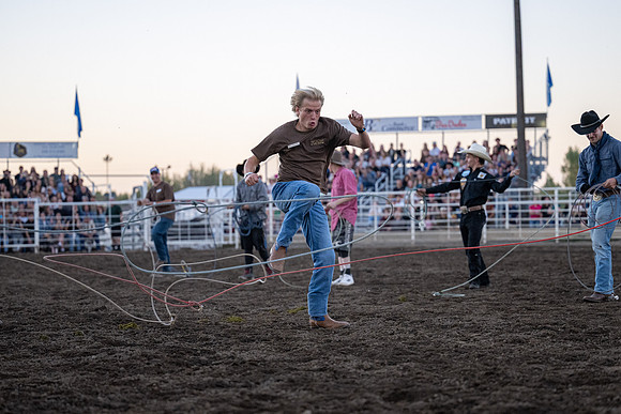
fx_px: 1893
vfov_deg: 12.5
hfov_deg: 18.6
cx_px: 340
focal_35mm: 110
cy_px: 203
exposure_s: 1/1000
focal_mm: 85
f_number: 2.8
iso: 1600
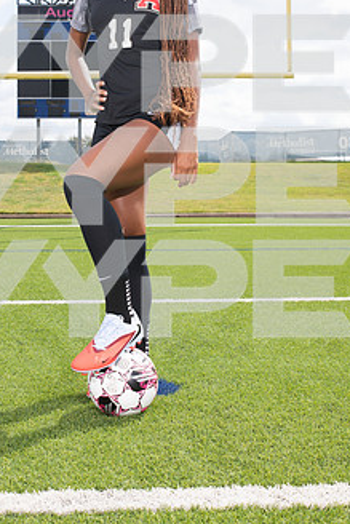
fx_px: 699
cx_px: 126
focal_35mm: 48
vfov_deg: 40.6
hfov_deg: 28.0
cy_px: 177
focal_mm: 35
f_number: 7.1
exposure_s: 1/400
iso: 125
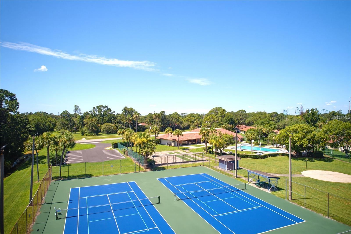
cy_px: 117
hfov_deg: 78.6
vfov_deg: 57.2
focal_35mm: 22
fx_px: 214
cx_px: 176
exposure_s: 1/500
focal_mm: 8.4
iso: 100
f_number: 2.8
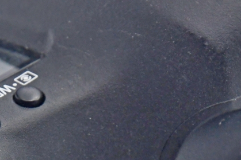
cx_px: 60
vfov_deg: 3.6
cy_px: 237
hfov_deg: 5.5
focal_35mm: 376
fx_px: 2516
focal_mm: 70
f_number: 8
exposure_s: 1/125
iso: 1250
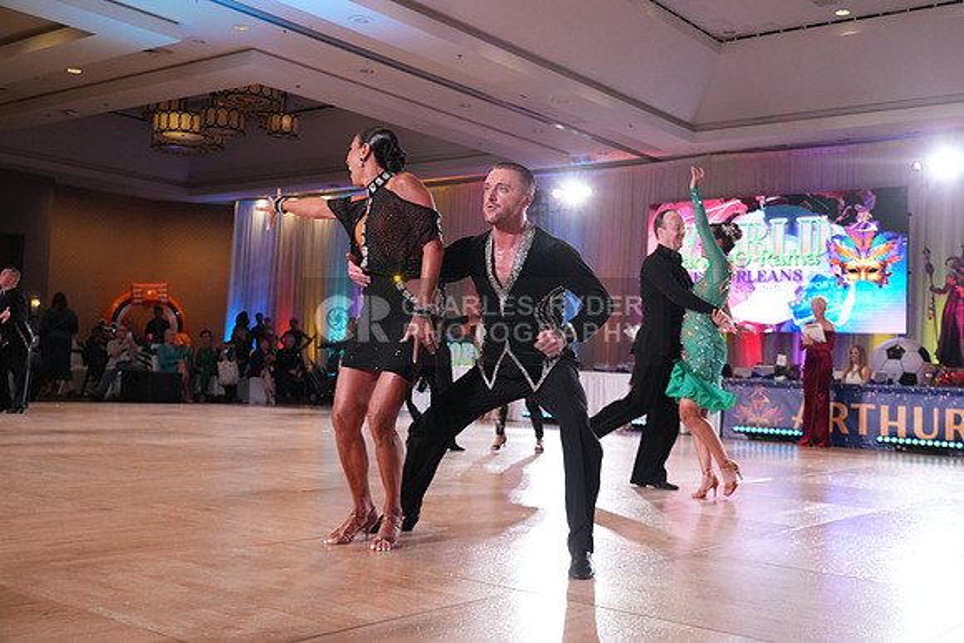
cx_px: 482
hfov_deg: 51.9
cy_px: 322
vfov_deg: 36.0
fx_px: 991
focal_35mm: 37
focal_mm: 37
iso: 2500
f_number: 4
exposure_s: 1/500
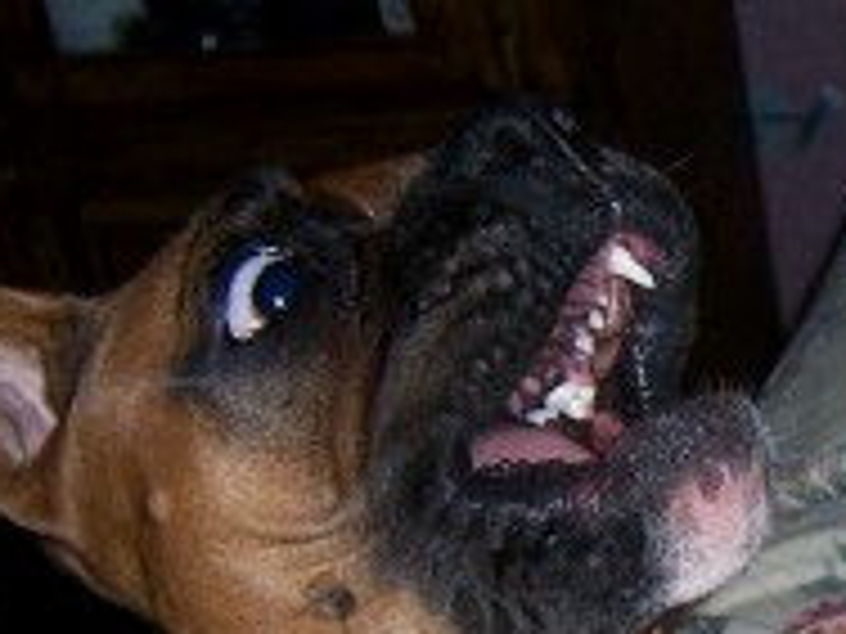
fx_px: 2468
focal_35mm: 101
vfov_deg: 14.4
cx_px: 909
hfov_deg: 18.8
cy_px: 612
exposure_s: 1/60
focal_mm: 5.5
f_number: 2.8
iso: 80
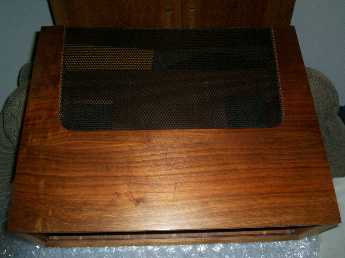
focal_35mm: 36
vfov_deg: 39.7
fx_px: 359
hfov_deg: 51.4
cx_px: 172
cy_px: 129
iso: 140
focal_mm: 5.9
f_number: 4.5
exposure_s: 1/64
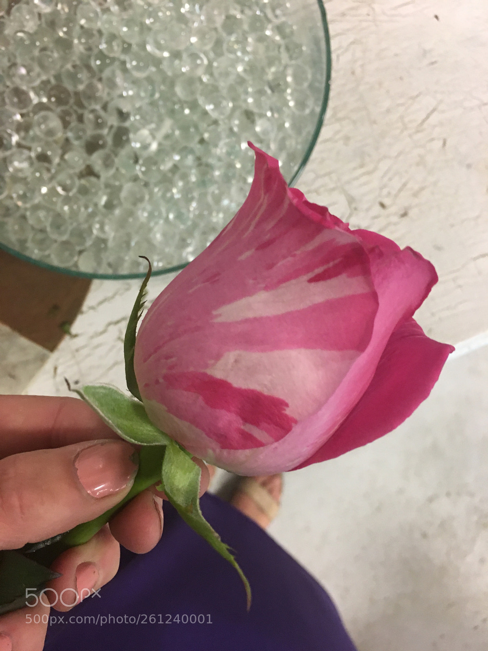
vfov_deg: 61.7
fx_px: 545
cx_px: 244
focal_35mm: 29
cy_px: 326
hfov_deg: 48.2
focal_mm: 4.15
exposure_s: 1/30
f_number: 2.2
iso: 125
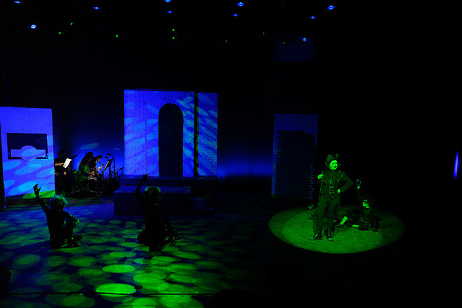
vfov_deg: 45.1
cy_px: 185
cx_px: 231
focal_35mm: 29
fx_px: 369
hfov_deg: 64.1
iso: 800
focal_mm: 24
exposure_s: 1/125
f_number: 5
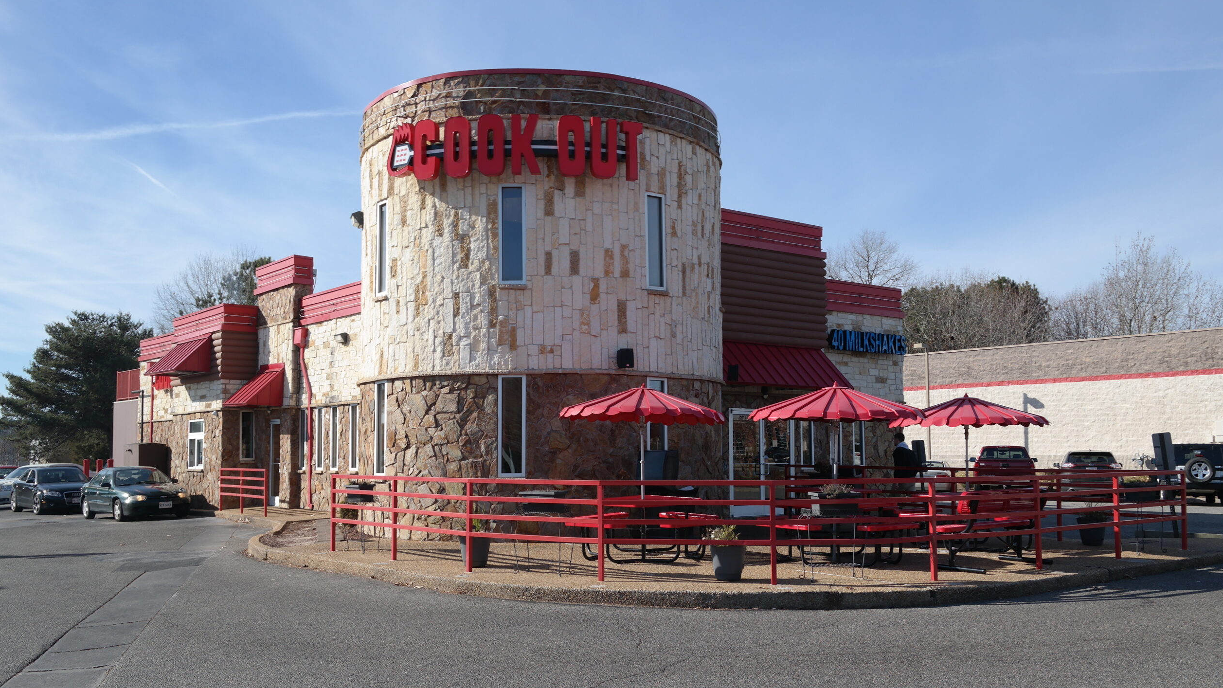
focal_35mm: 32
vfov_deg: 36.6
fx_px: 1038
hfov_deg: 61.0
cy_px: 394
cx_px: 622
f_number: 6.3
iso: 100
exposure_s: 1/250
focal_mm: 20
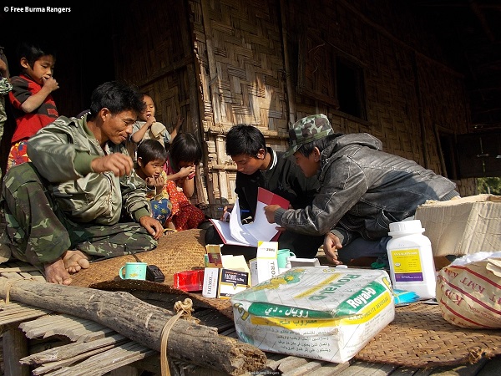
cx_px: 250
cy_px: 188
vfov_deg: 53.1
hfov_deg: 67.3
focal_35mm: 26
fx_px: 376
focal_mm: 4.6
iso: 80
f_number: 8
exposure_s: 1/100
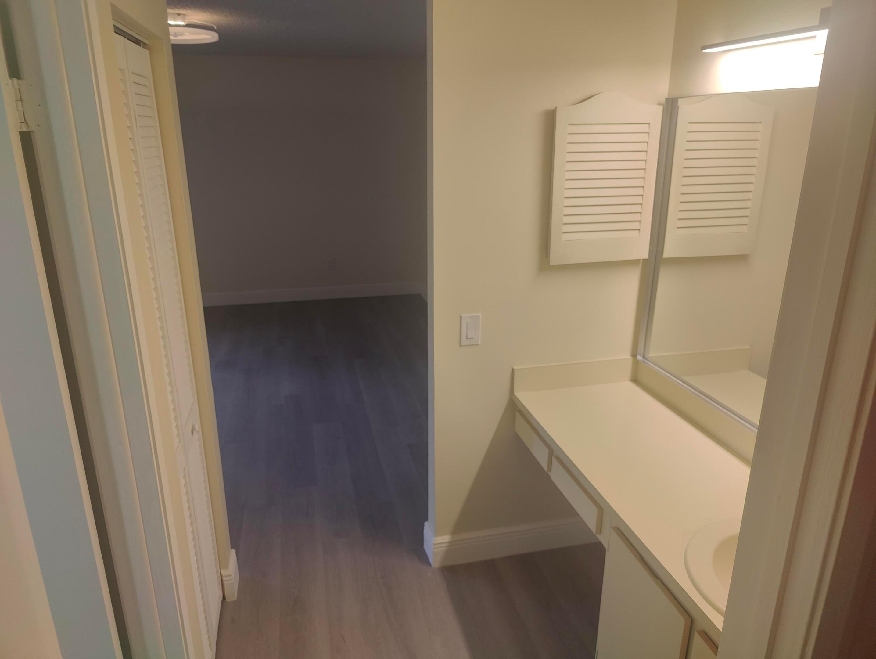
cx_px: 438
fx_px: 583
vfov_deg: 59.0
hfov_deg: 73.9
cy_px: 330
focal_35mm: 23
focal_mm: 6.06
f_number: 1.8
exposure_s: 1/120
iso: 160
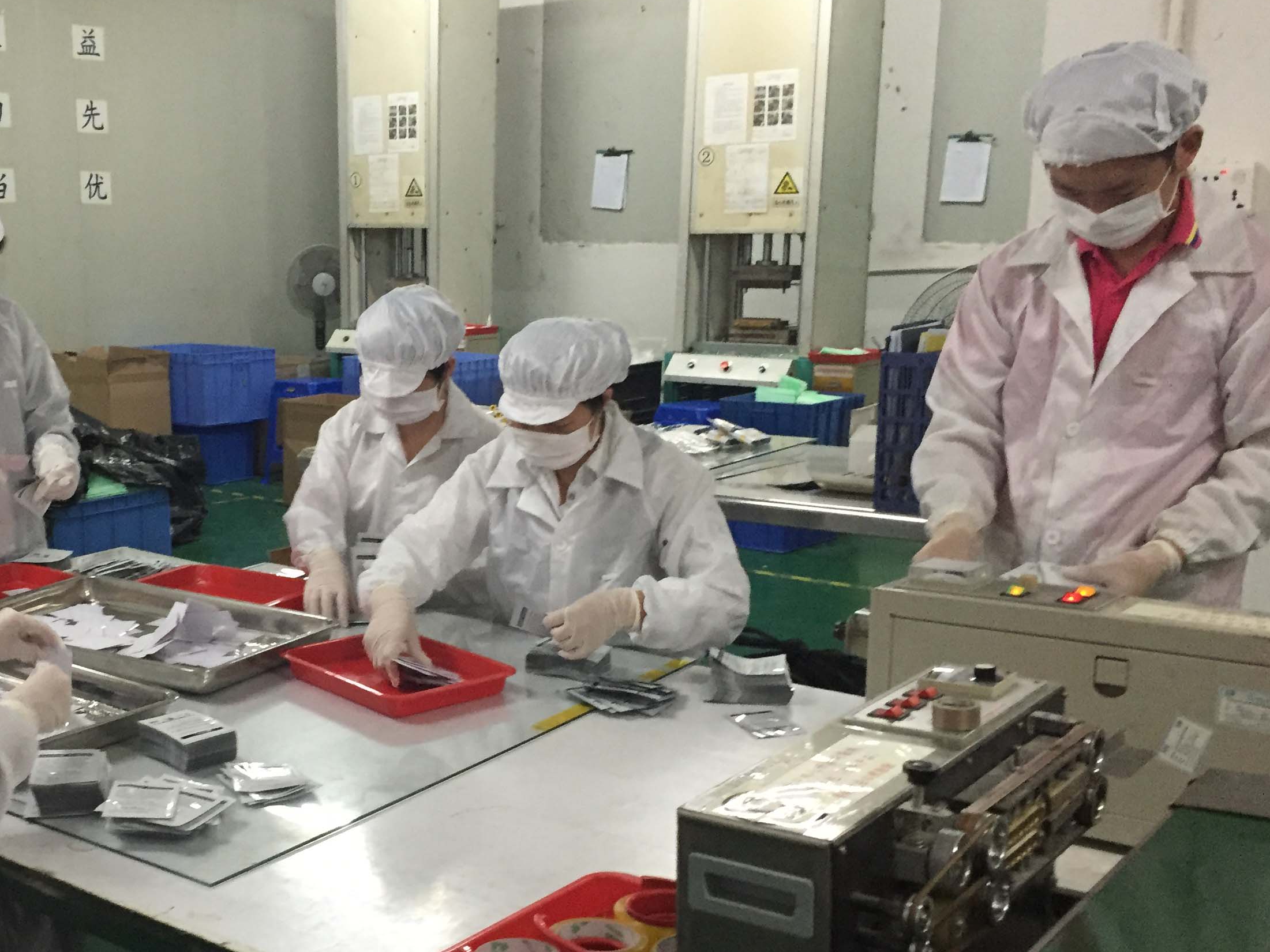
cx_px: 359
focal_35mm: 43
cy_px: 588
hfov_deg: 42.8
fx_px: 1578
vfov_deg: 33.5
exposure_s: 1/25
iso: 250
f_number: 2.2
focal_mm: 4.15
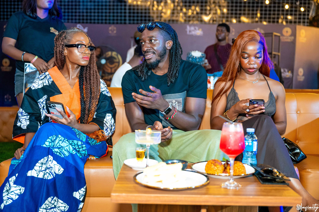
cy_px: 106
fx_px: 390
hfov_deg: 44.5
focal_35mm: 44
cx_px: 160
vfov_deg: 30.5
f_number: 2.8
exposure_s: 1/160
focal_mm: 44
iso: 3200
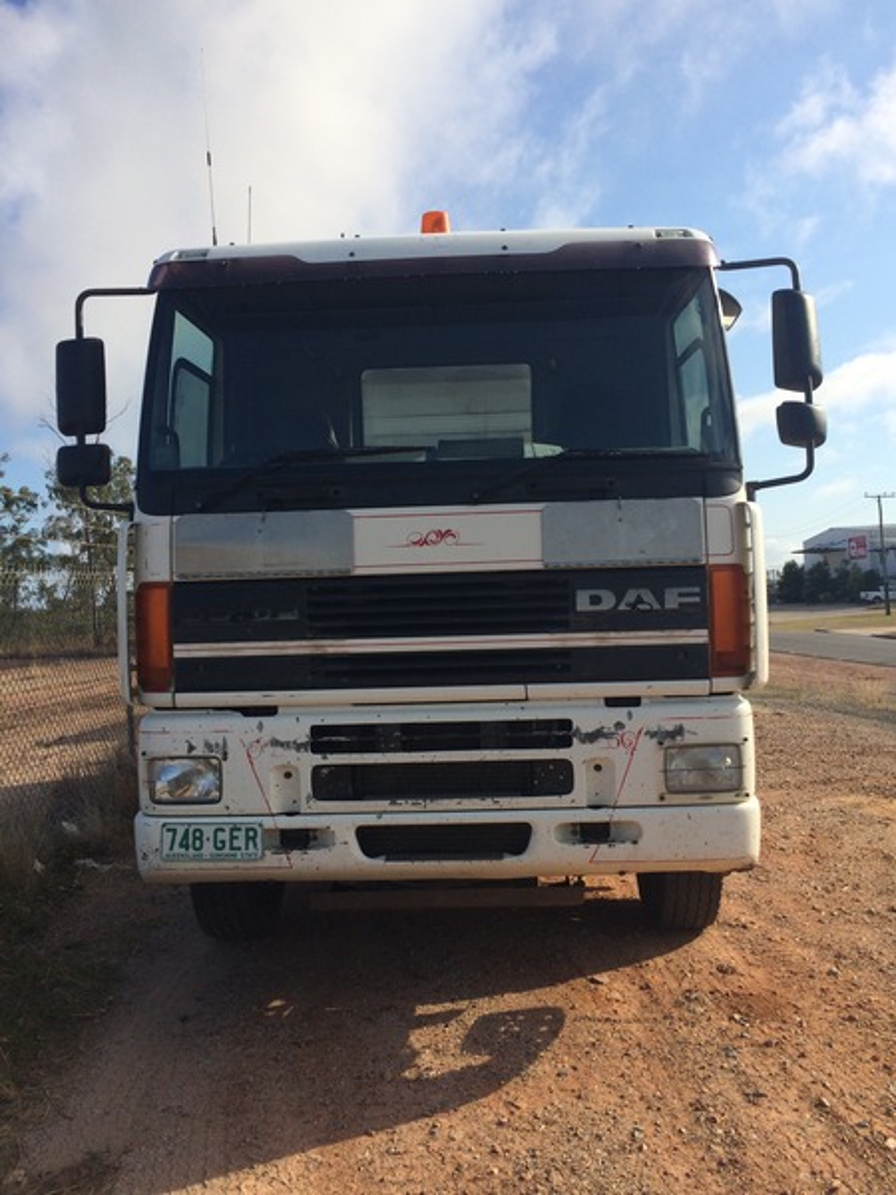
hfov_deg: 48.2
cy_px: 598
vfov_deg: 61.7
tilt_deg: +0.6
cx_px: 448
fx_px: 1001
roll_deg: +3.4
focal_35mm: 29
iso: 32
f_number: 2.2
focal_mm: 4.15
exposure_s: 1/2564
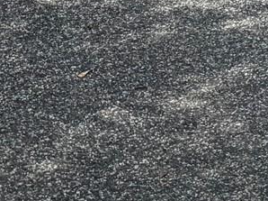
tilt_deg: +8.2
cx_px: 704
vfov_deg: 7.6
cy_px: -443
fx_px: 1276
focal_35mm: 165
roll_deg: -0.2
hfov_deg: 10.0
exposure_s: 1/2611
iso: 80
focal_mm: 6.76
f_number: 1.78
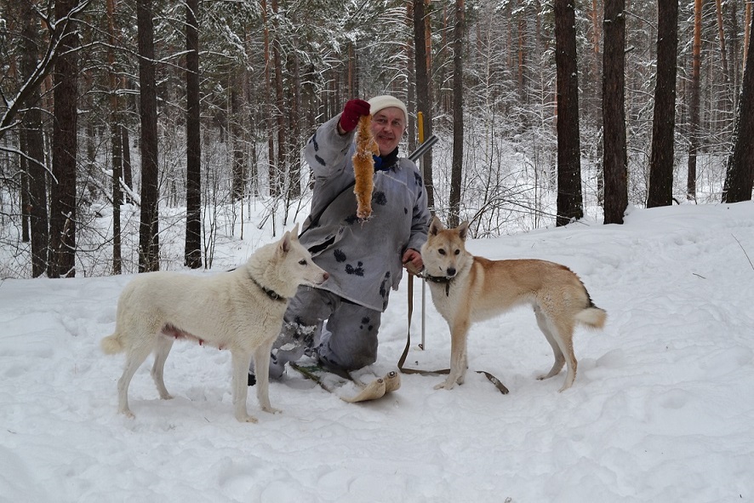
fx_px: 817
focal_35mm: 39
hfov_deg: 49.5
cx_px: 377
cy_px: 252
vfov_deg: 34.2
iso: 400
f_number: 8
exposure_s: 1/60
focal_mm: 26
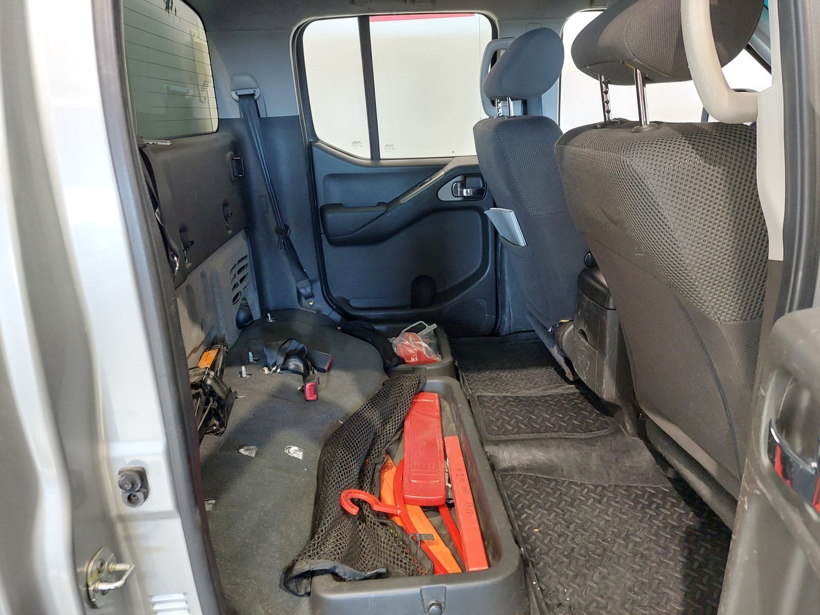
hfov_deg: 69.4
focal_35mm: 25
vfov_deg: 54.9
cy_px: 308
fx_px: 592
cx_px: 410
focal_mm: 5.23
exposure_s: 1/33
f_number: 1.8
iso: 400
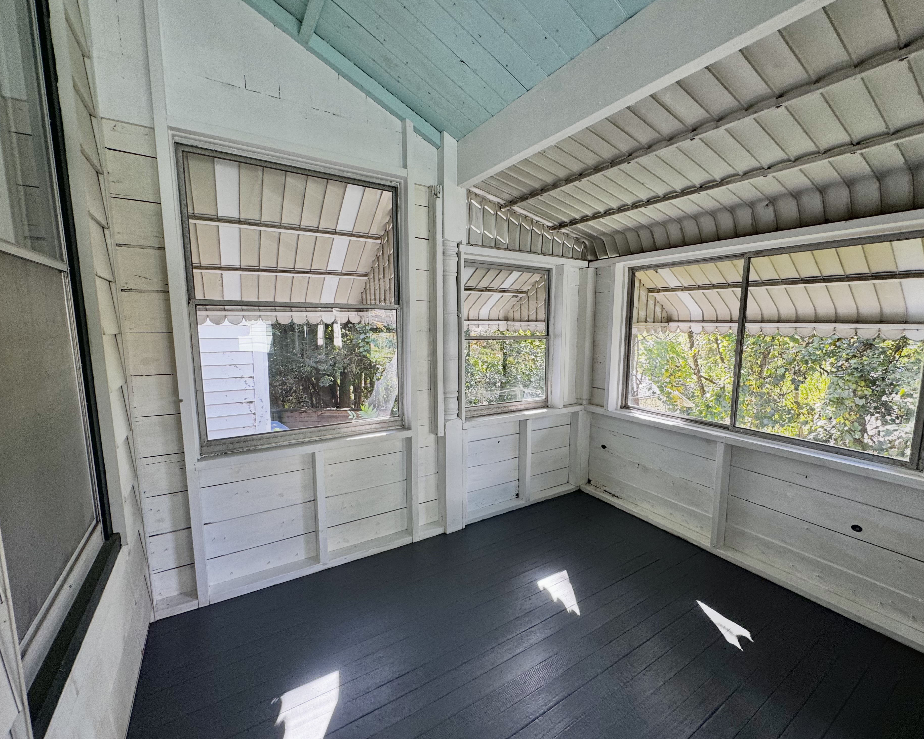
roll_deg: -0.1
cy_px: 375
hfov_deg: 96.6
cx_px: 496
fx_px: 410
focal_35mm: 15
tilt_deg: -8.4
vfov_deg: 84.0
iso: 80
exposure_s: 1/99
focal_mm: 2.22
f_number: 2.2
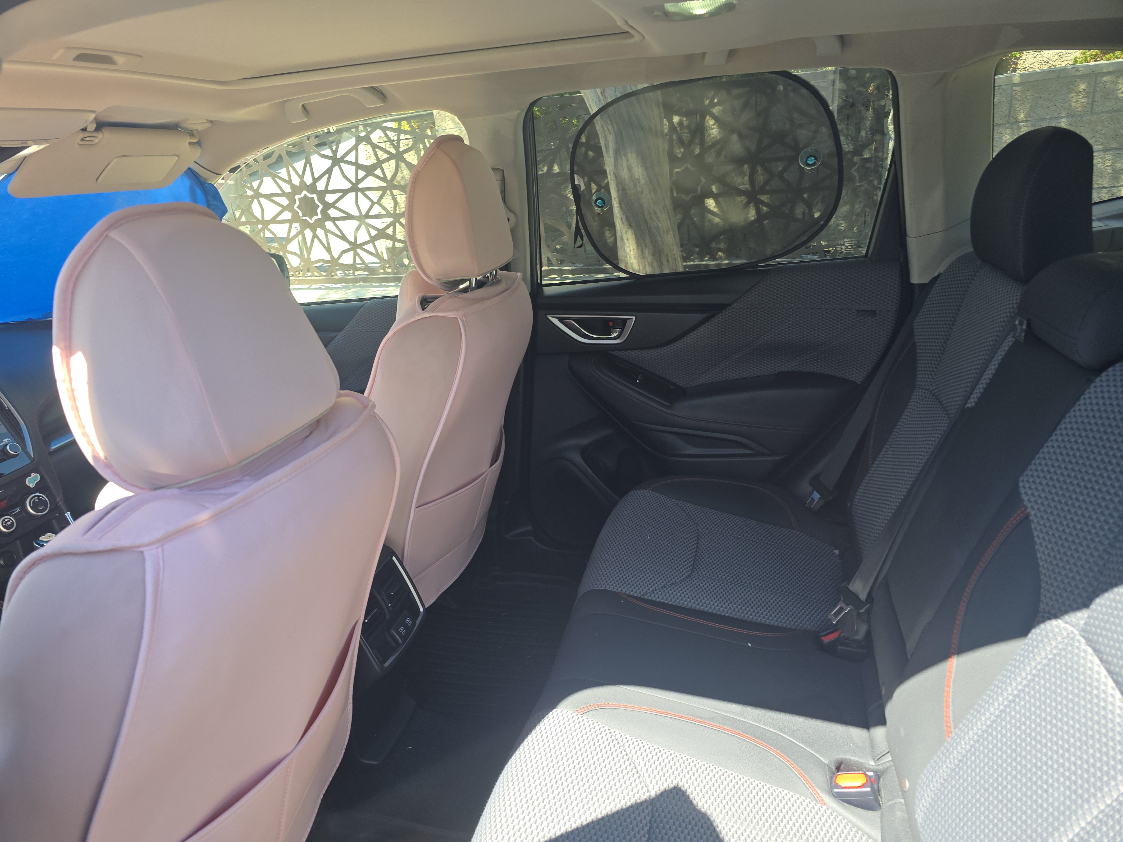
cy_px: 421
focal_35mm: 23
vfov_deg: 58.9
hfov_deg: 73.9
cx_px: 562
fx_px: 746
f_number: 1.7
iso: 25
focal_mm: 6.3
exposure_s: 1/180
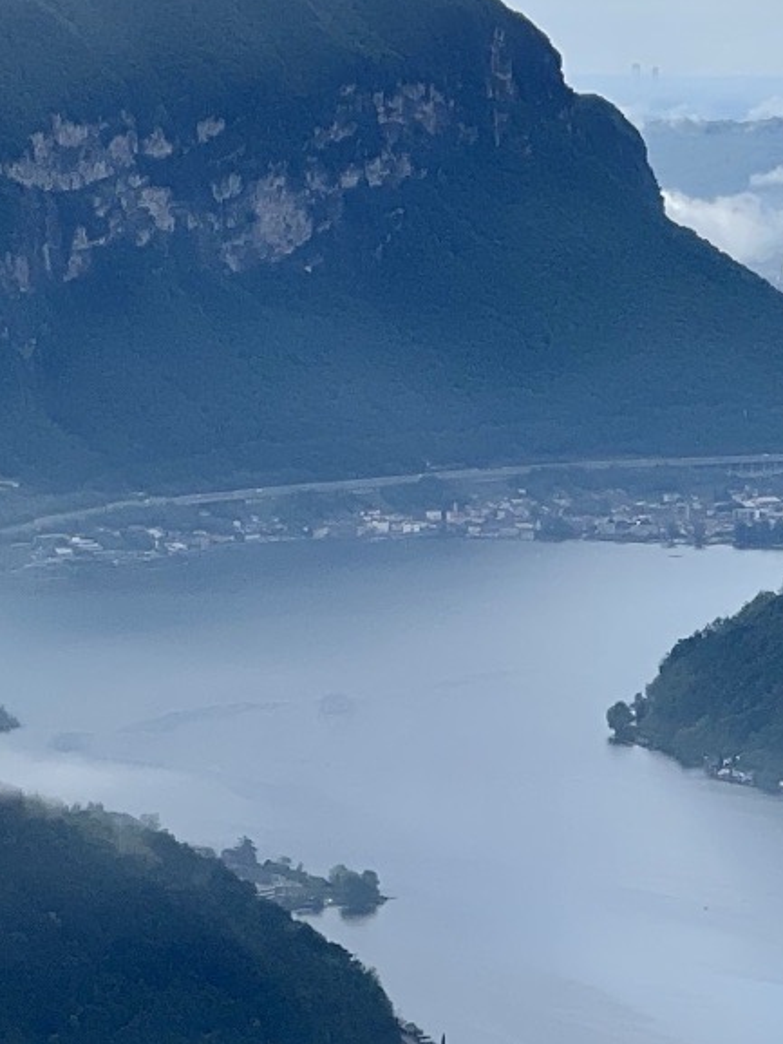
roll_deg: -0.4
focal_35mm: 243
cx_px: 279
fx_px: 7326
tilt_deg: -4.5
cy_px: 525
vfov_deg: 8.1
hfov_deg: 6.1
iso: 32
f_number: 2.8
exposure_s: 1/943
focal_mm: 9
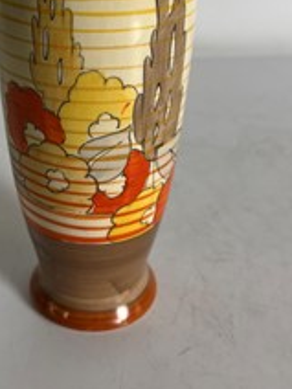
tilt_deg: -24.5
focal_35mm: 49
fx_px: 551
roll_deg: +0.4
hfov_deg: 29.5
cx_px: 97
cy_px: 92
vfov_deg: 37.8
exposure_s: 1/283
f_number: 1.6
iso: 40
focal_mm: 5.1
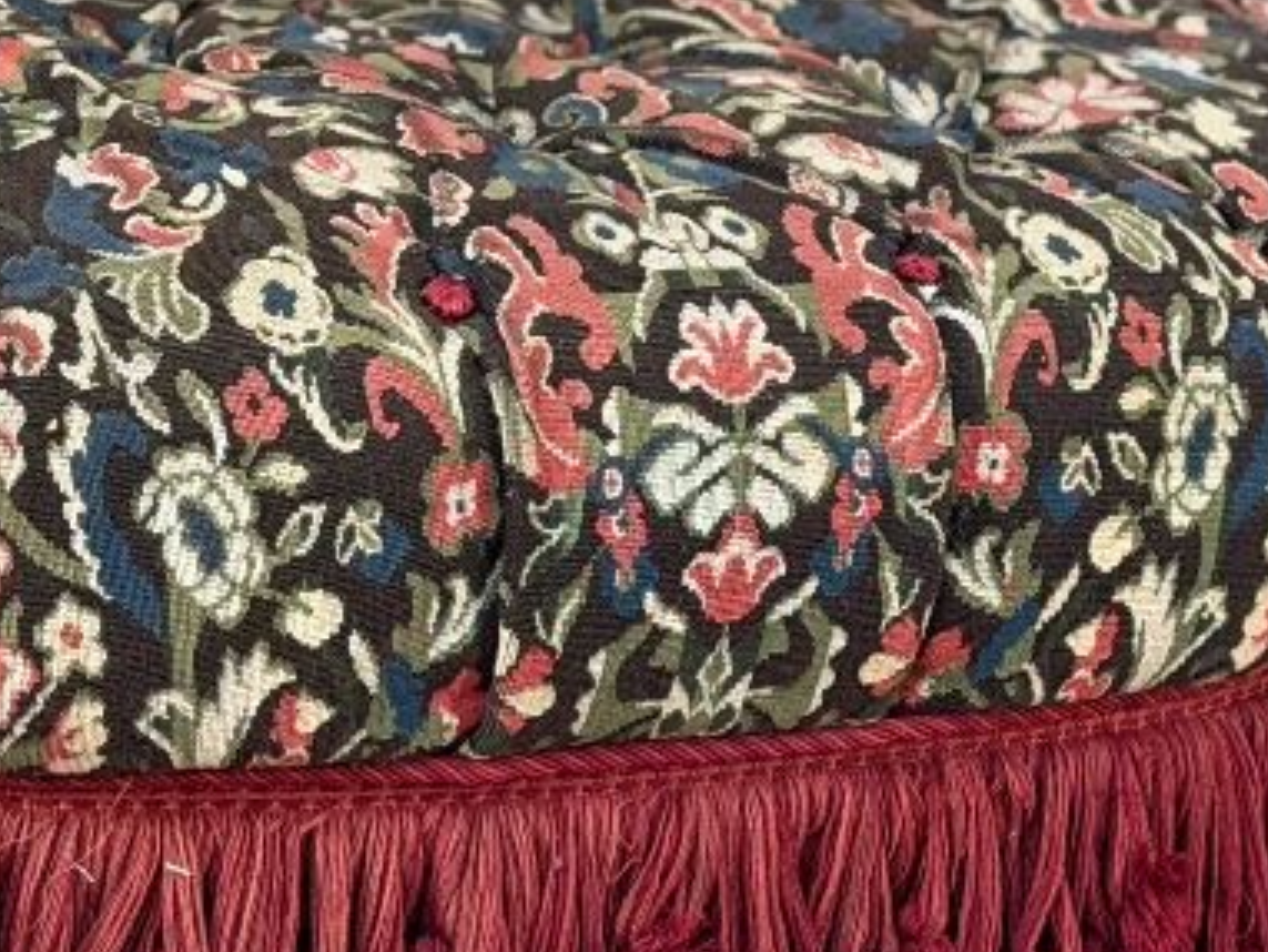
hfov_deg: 12.9
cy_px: 203
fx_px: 5533
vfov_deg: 9.8
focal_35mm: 151
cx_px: -50
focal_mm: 6.76
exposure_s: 1/33
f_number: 1.78
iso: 200
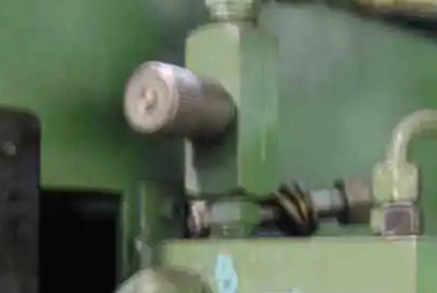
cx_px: 311
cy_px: 287
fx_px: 1179
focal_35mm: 97
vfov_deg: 13.9
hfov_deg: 20.9
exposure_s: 1/4
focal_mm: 22
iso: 1600
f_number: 3.8
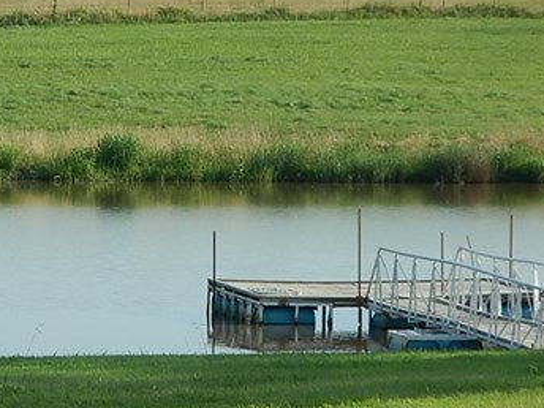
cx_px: -182
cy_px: 155
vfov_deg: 4.3
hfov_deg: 5.7
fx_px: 5469
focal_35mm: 348
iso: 125
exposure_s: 1/500
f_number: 4.7
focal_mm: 21
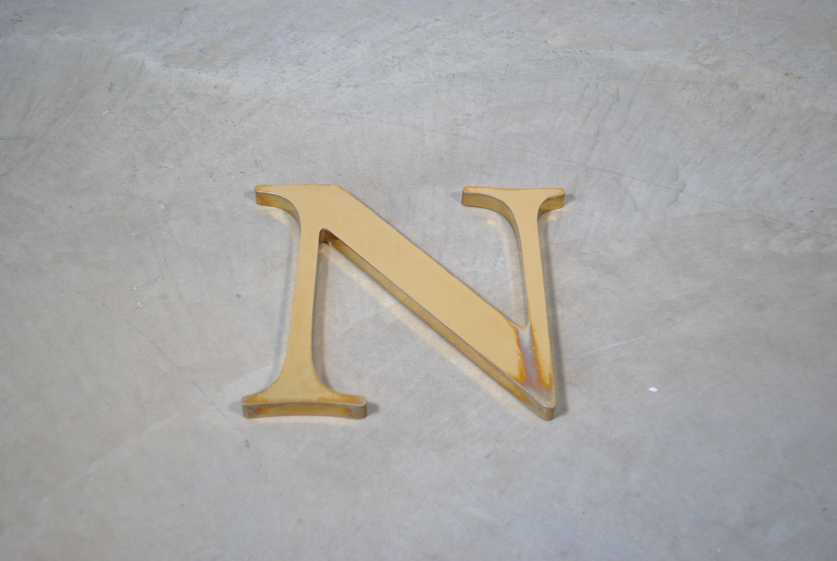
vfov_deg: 28.2
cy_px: 280
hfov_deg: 41.1
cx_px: 418
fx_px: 1117
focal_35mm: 48
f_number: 4.8
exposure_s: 1/50
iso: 200
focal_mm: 32
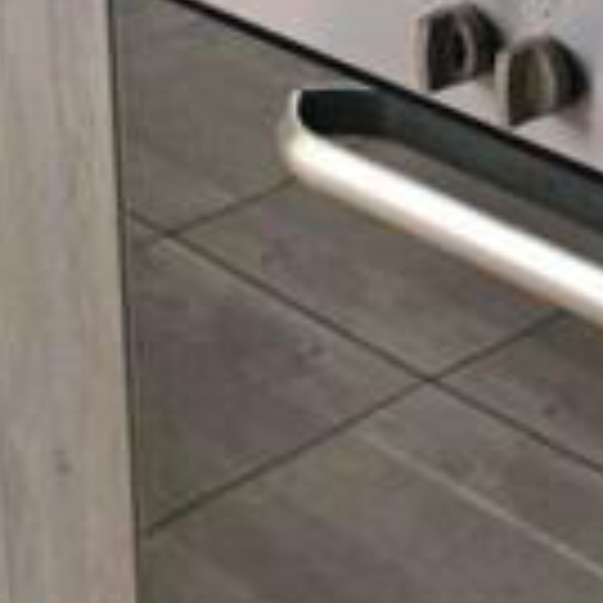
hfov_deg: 13.9
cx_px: 765
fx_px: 2385
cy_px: -432
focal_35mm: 121
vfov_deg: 13.2
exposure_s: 1/101
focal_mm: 6.3
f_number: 1.7
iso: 200
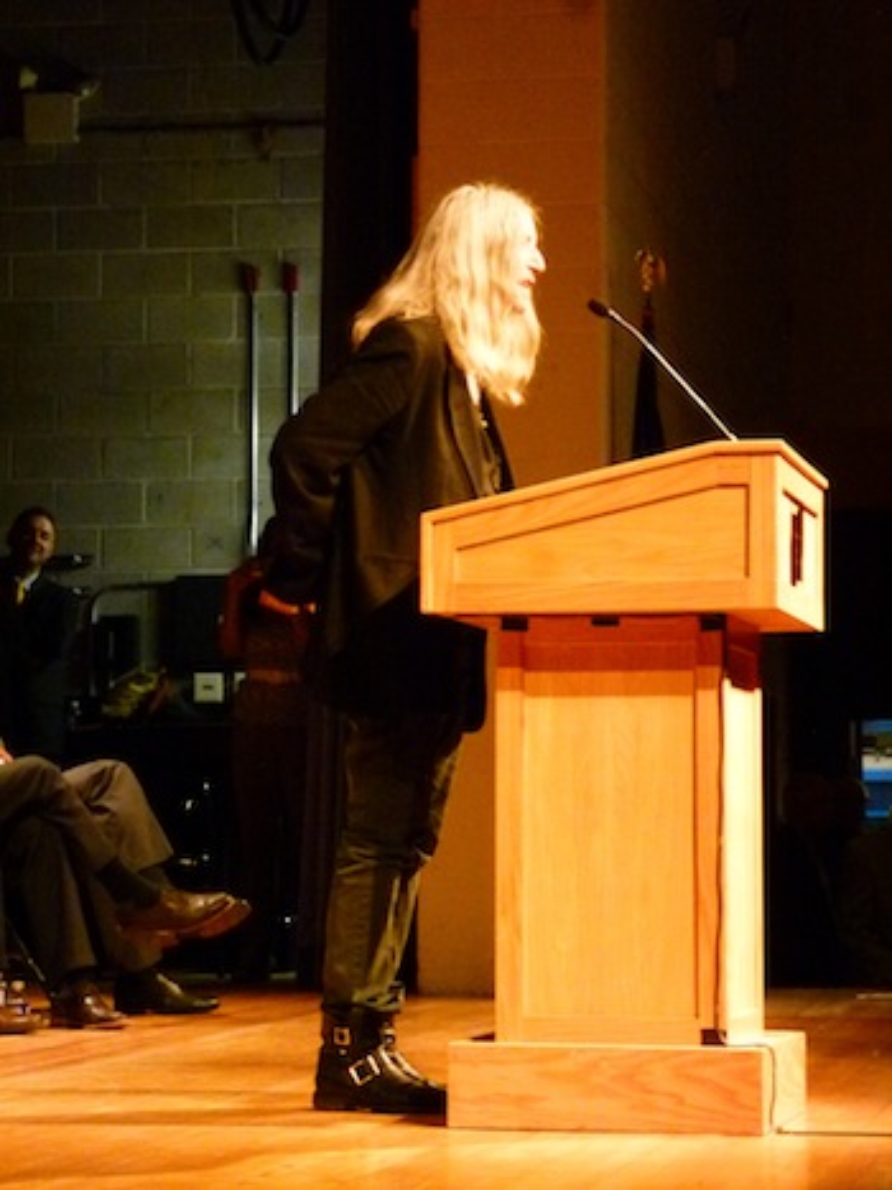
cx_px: 446
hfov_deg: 14.1
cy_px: 595
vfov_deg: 18.7
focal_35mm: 105
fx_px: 3609
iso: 800
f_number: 5.5
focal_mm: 18.8
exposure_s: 1/15
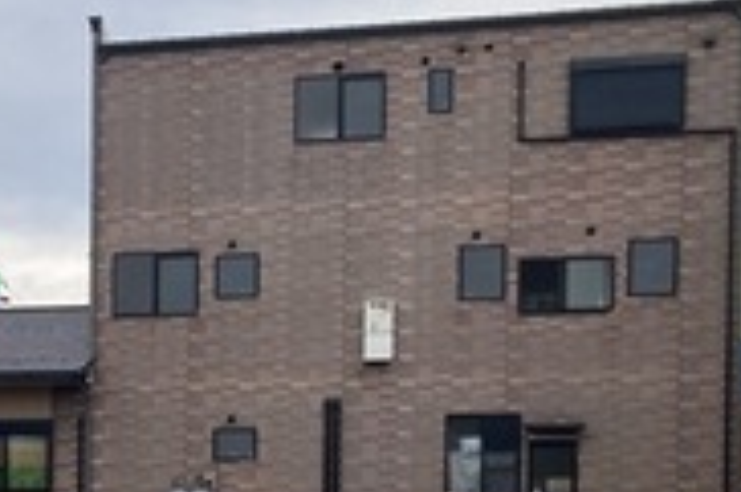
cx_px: -114
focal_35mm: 77
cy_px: 561
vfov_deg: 17.0
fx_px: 1583
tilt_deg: -1.0
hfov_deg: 24.2
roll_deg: +0.6
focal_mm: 3.99
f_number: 1.8
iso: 20
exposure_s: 1/2114
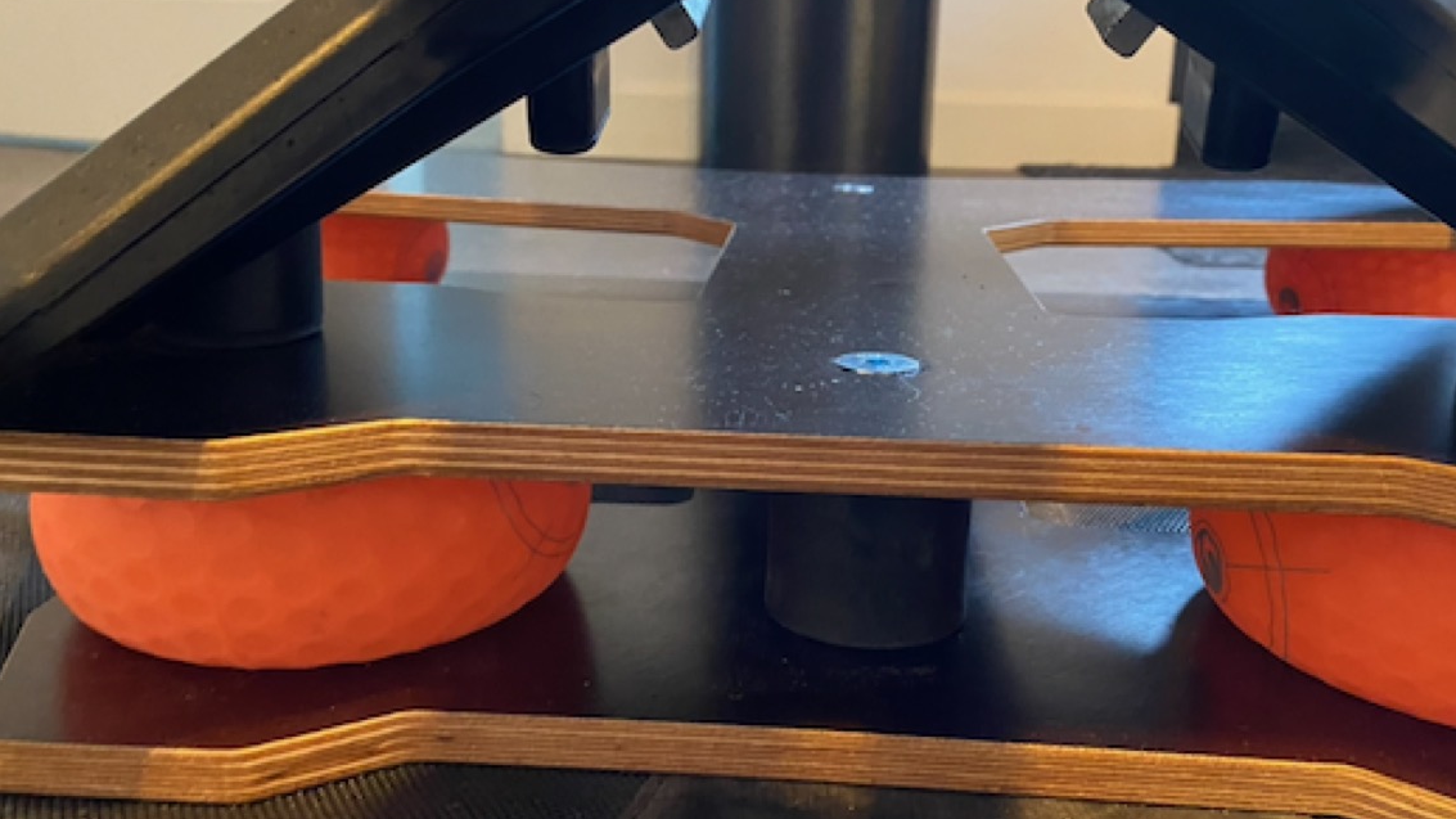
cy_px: 391
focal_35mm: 35
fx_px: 1351
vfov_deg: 33.7
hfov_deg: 56.6
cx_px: 753
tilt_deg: -13.5
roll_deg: -1.5
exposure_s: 1/25
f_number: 1.8
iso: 640
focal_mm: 4.25
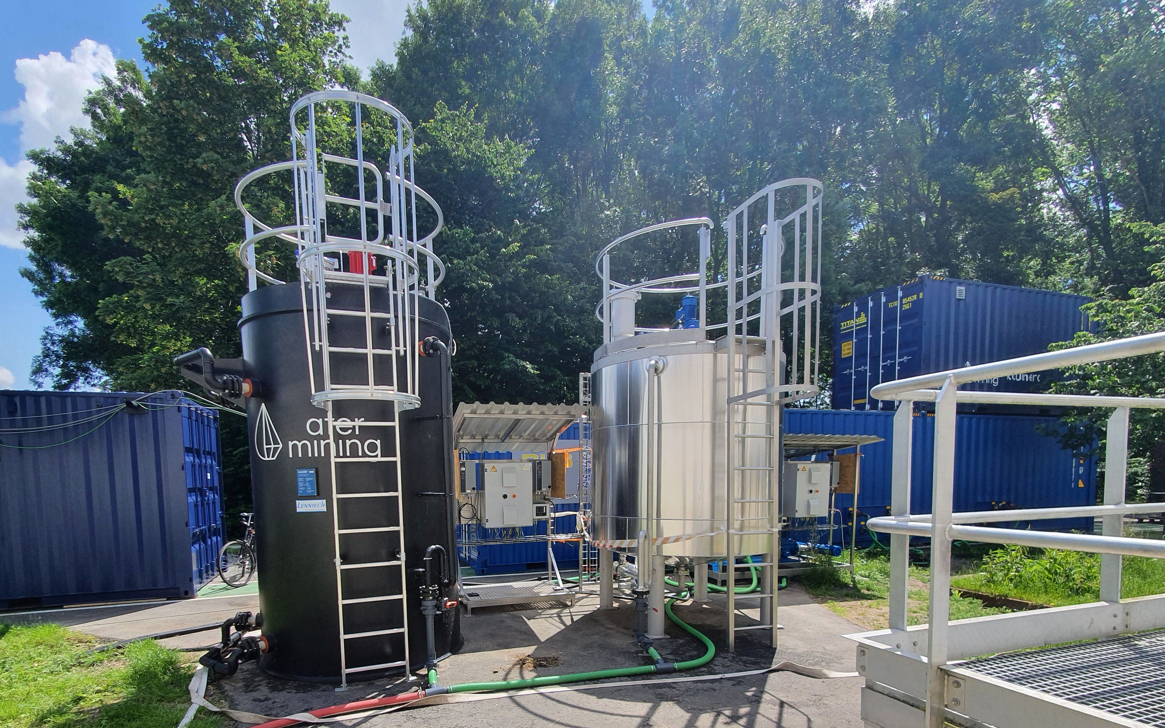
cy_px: 505
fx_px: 540
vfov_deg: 65.5
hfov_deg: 94.2
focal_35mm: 17
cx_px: 546
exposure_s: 1/722
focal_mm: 1.8
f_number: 2.2
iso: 50
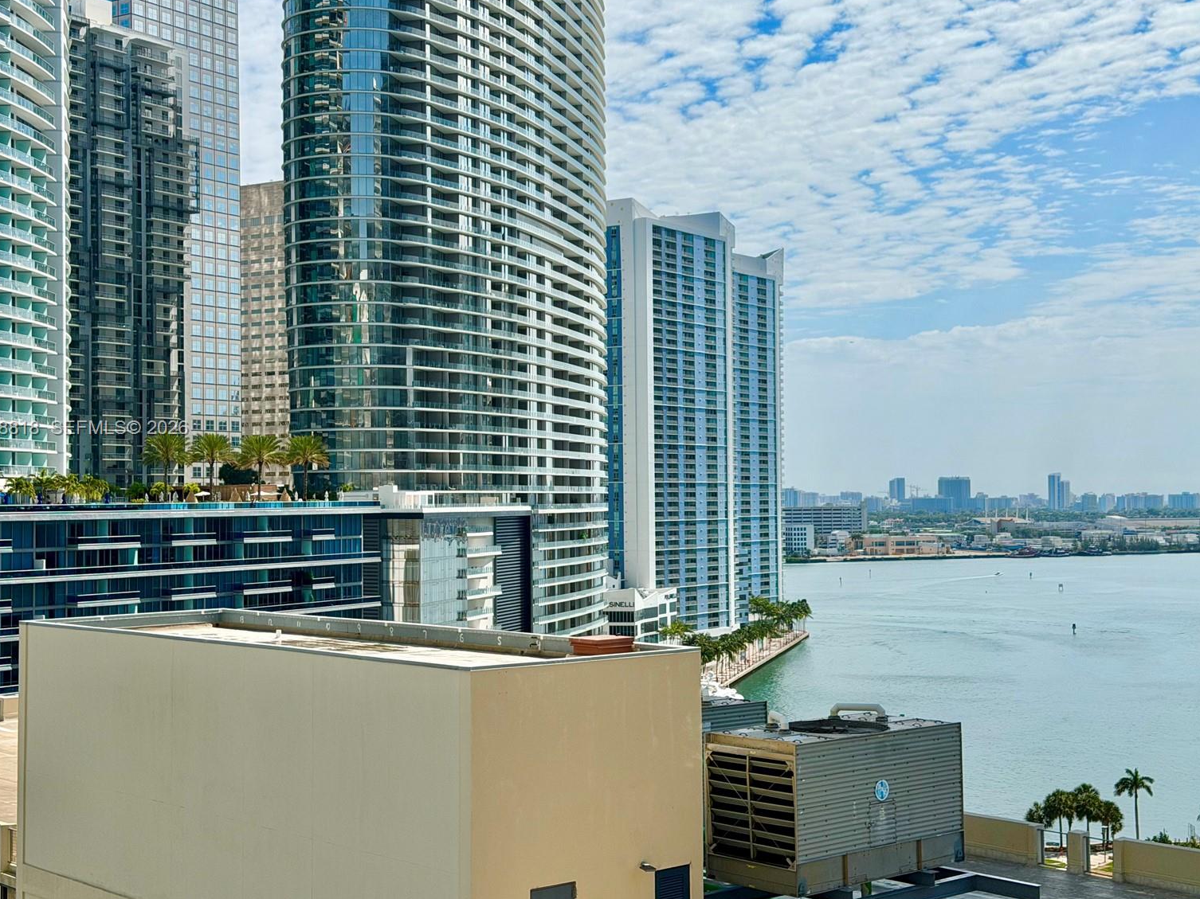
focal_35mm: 51
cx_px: 578
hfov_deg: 37.5
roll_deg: +0.9
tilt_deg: +1.6
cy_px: 429
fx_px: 1768
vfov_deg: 28.5
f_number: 1.78
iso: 80
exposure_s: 1/9901
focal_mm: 6.76
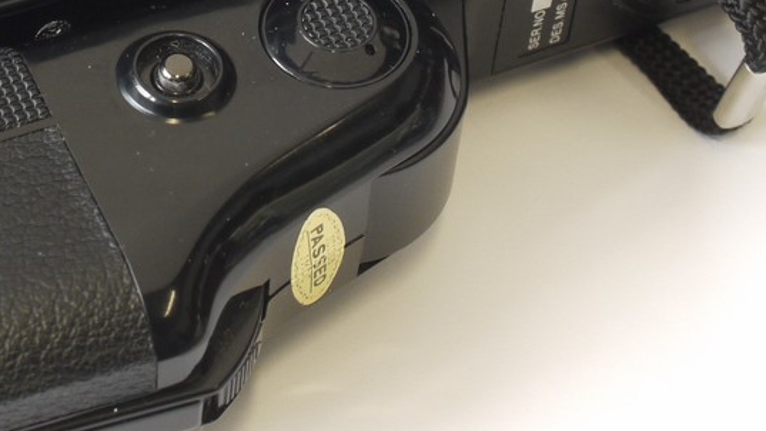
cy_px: -190
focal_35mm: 146
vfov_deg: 8.2
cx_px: 200
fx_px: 2965
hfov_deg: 14.7
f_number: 7.1
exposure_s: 1/25
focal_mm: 30
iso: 400
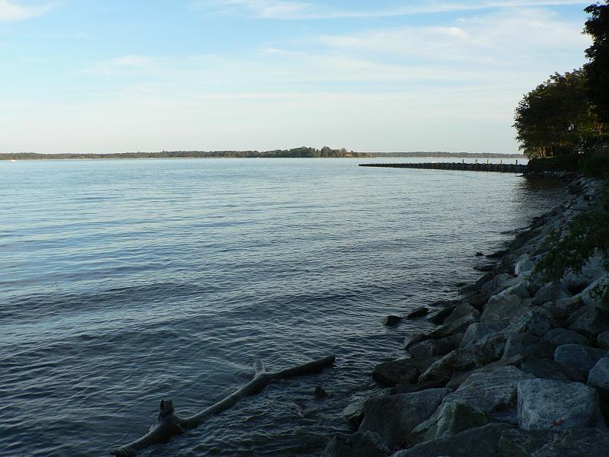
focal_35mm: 36
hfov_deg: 51.4
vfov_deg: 39.7
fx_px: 633
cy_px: 228
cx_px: 304
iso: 80
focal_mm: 6
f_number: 4
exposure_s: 1/400
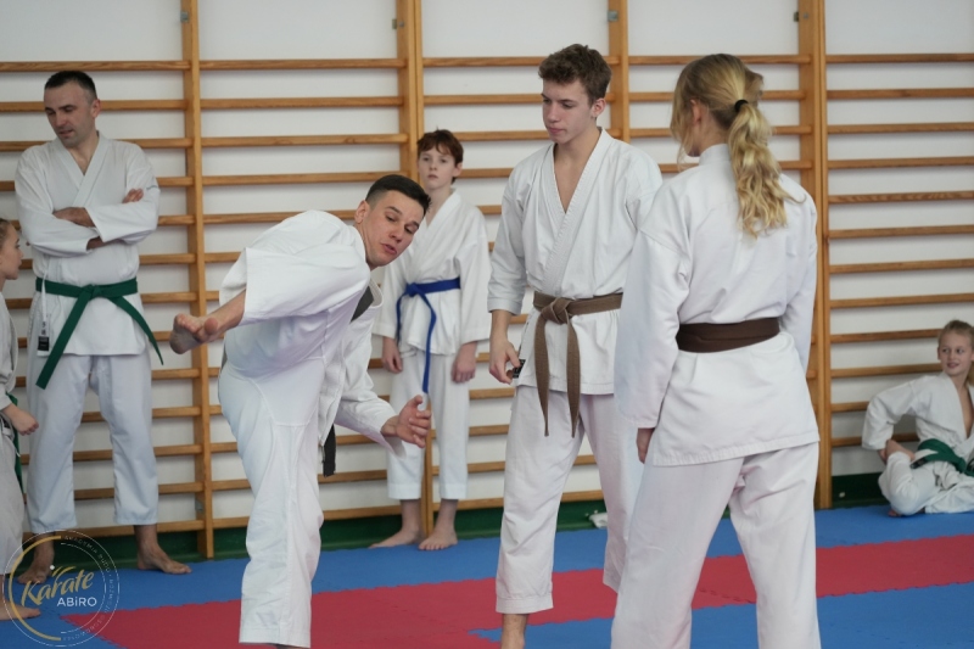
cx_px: 487
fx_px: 2840
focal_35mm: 105
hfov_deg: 19.5
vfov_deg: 13.0
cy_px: 324
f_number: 4
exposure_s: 1/640
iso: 3200
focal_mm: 105
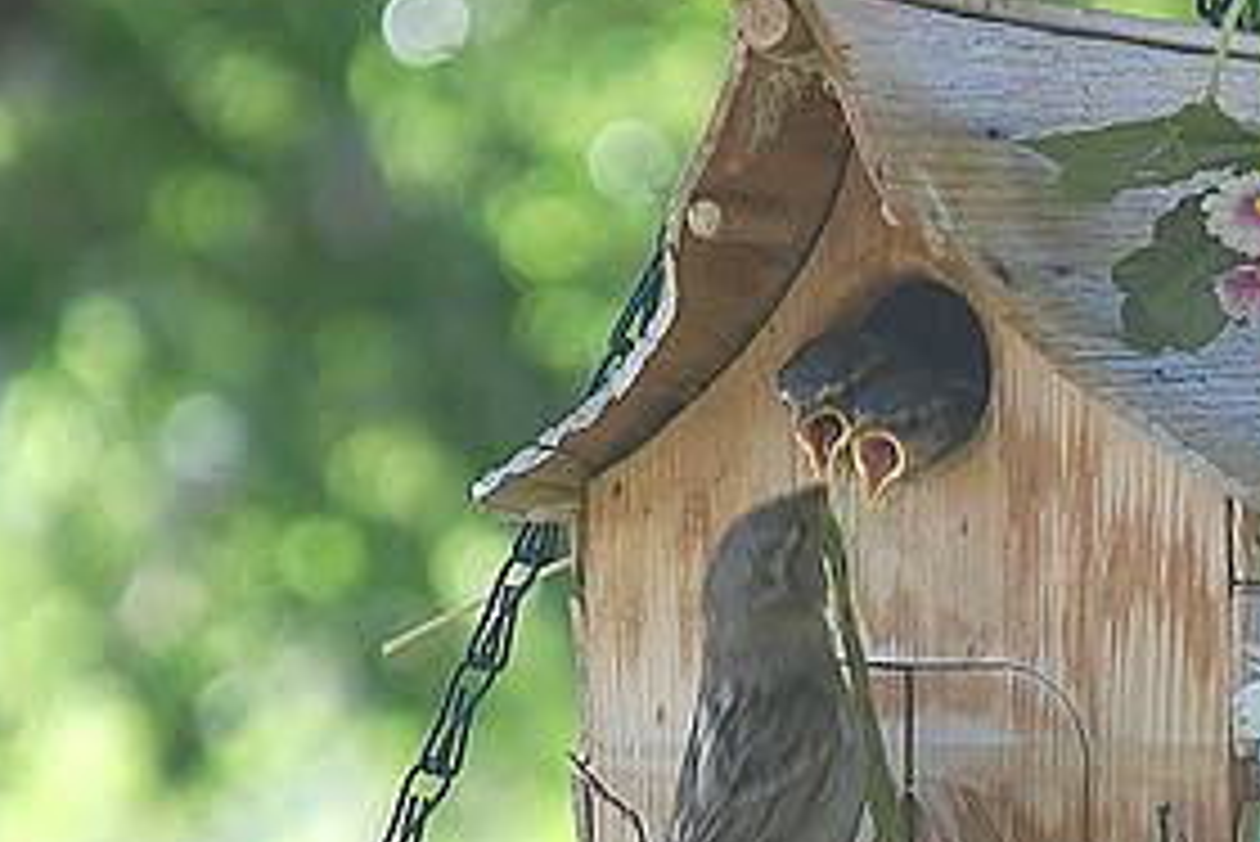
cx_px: 1192
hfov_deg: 4.9
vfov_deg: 3.3
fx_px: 14708
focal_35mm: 420
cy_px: 738
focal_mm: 135
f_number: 5.6
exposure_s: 1/100
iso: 400
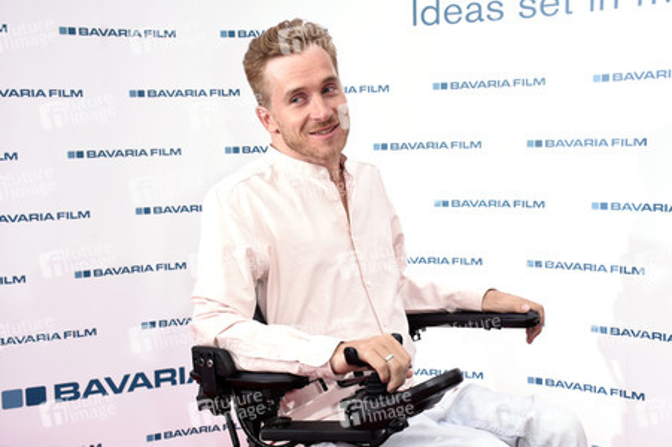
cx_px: 336
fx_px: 755
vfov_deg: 33.0
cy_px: 224
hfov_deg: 48.0
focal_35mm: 40
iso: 800
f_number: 6.3
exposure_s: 1/160
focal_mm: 27
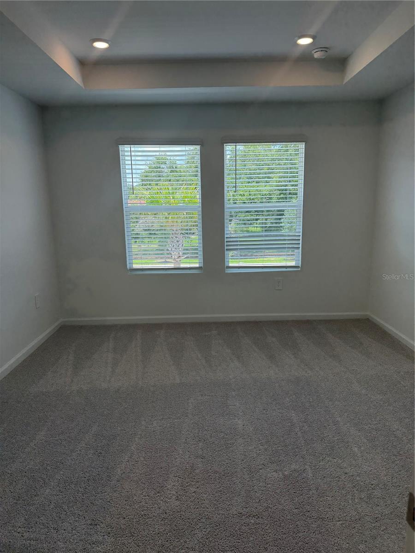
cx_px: 208
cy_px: 276
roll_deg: +1.0
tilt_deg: -12.1
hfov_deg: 56.8
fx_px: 384
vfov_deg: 71.6
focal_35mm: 24
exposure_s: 1/528
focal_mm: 6.76
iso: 100
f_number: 1.78
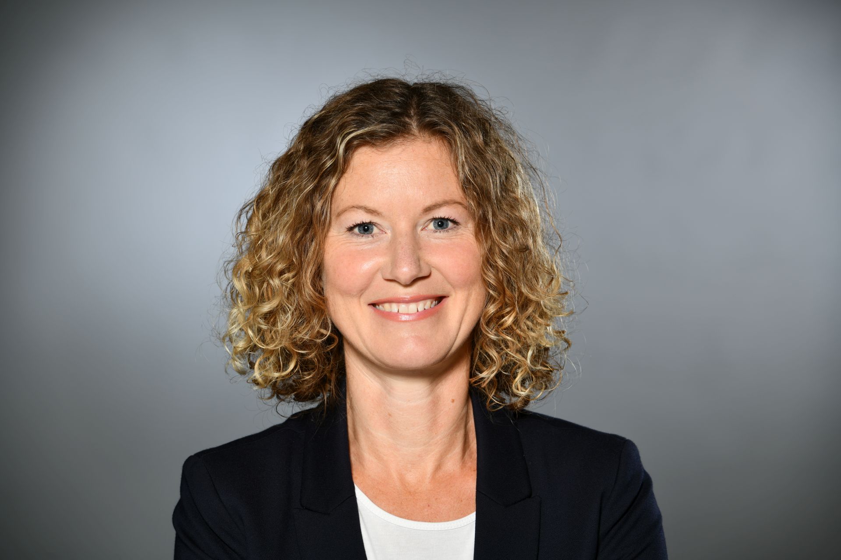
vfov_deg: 6.9
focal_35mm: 200
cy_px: 280
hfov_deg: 10.3
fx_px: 4672
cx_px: 420
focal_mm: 200
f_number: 8
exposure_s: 1/160
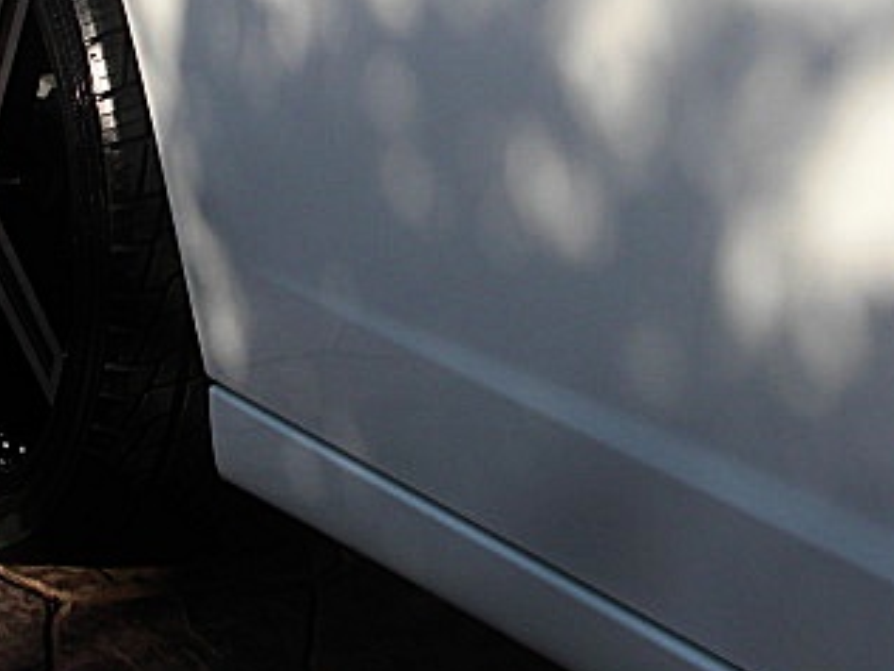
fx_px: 1885
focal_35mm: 73
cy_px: 122
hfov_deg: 26.7
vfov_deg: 19.9
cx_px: 393
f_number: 2.8
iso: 50
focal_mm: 6.3
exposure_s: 1/1000
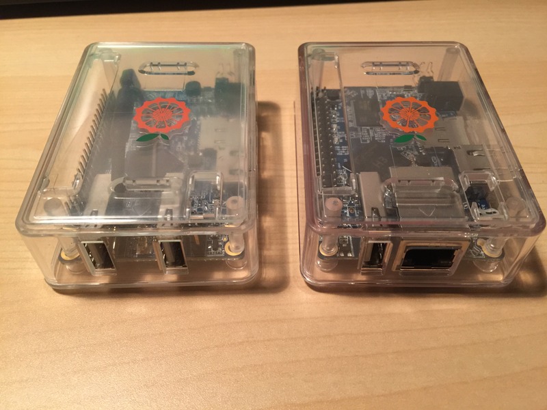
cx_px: 274
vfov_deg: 48.2
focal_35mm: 29
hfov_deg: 61.7
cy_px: 205
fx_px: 458
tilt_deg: -50.1
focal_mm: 4.15
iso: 125
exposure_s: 1/17
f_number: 2.2
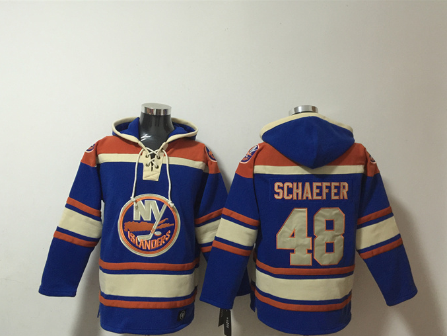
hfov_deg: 60.0
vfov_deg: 46.8
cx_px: 223
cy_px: 173
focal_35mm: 30
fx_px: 387
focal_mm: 4.15
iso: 125
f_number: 2.2
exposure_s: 1/10
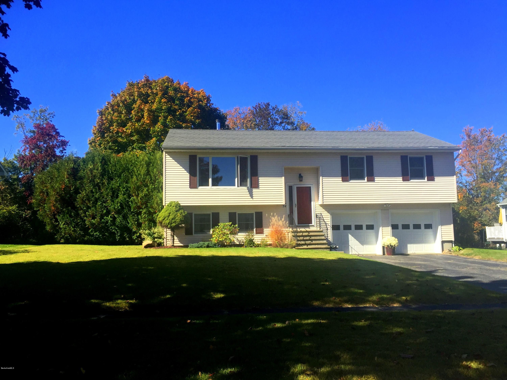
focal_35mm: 29
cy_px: 190
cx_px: 254
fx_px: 425
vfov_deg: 48.2
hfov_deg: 61.7
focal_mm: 4.15
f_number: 2.2
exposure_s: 1/1522
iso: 32
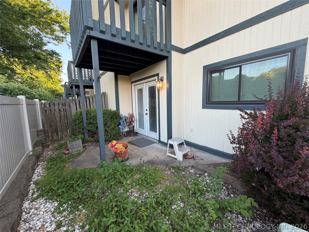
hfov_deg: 102.1
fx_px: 125
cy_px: 116
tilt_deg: -4.8
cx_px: 154
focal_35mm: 14
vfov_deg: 85.7
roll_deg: +1.4
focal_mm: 2.22
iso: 125
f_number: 2.2
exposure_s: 1/121
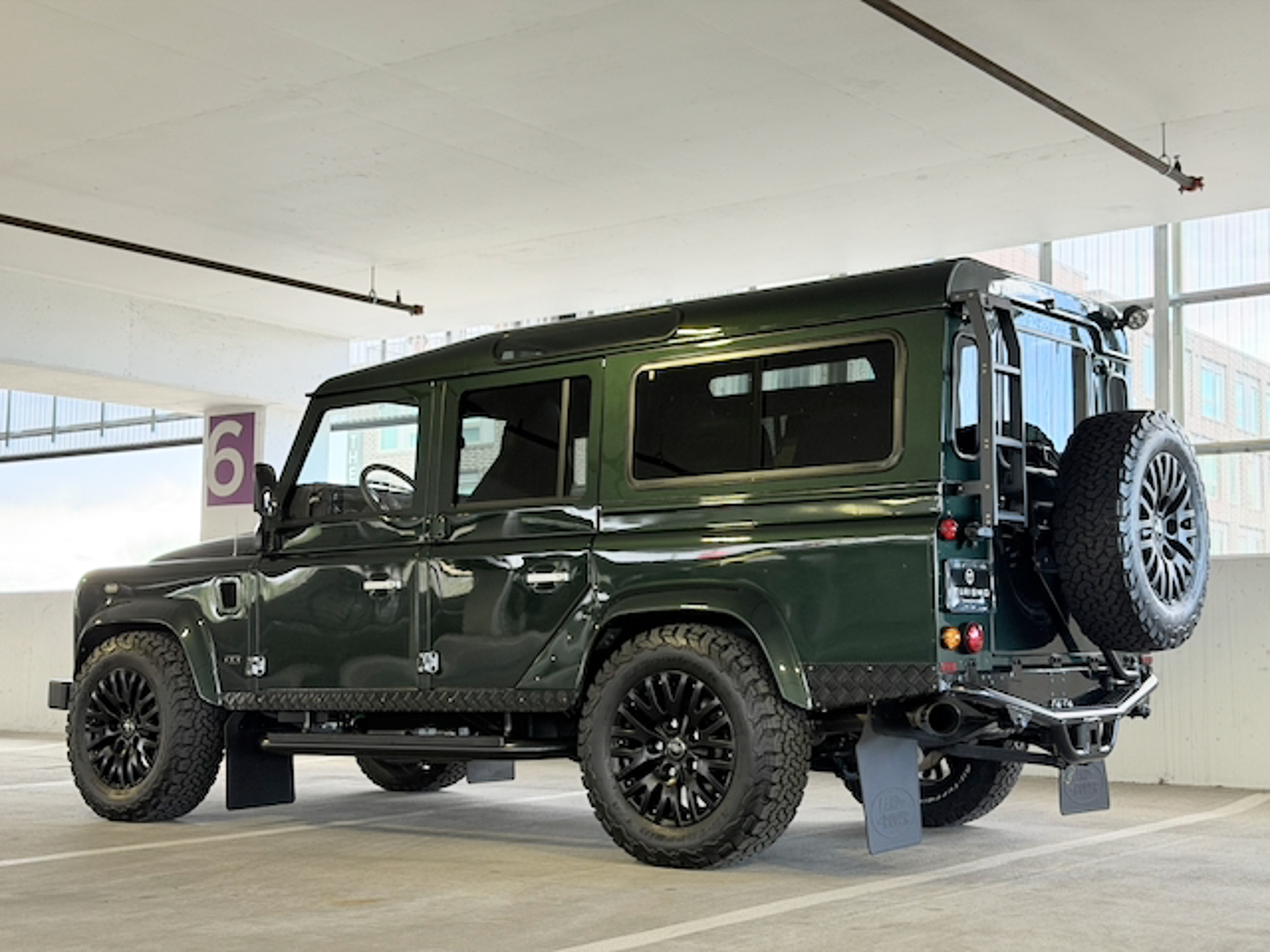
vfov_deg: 30.3
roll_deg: +0.2
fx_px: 1761
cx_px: 635
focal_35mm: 48
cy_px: 476
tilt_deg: +5.8
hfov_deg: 39.7
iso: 100
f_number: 1.78
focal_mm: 6.76
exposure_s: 1/91
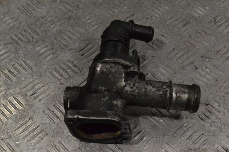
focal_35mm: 60
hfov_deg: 33.4
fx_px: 382
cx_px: 114
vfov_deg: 22.6
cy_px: 76
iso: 3200
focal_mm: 40
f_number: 10
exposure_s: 1/400
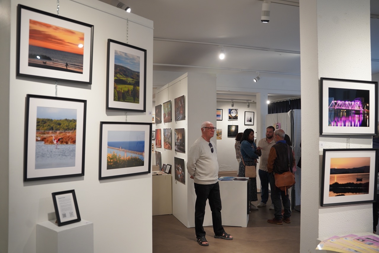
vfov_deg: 42.4
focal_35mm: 31
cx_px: 190
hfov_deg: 60.5
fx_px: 325
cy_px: 126
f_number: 4
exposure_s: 1/160
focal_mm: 30.9
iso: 320
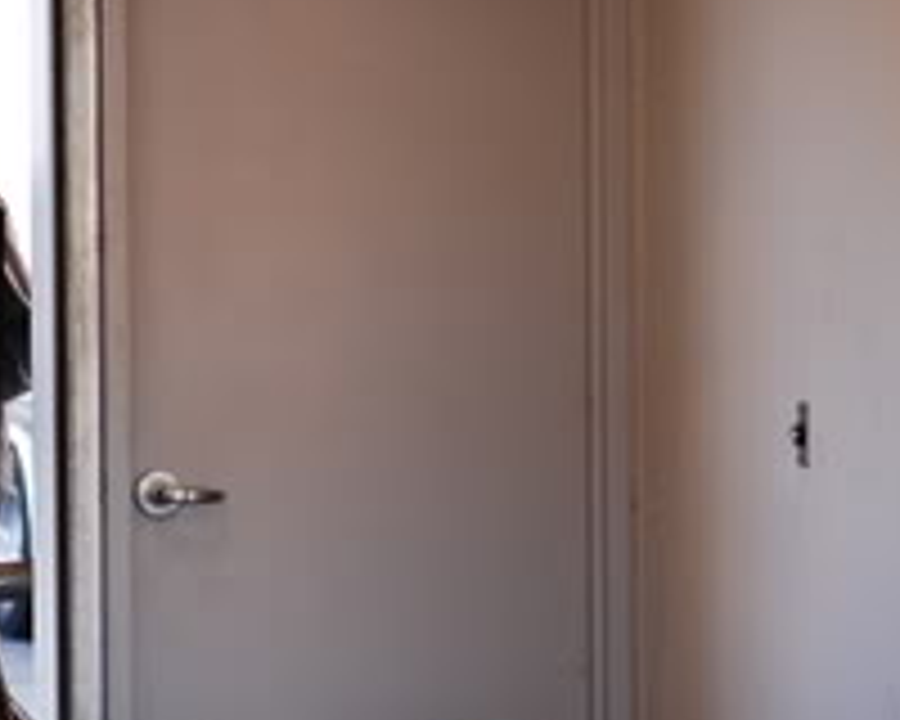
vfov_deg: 4.2
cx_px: -308
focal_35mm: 369
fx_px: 9829
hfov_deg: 5.2
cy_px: 783
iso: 100
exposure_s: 1/50
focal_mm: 82
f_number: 4
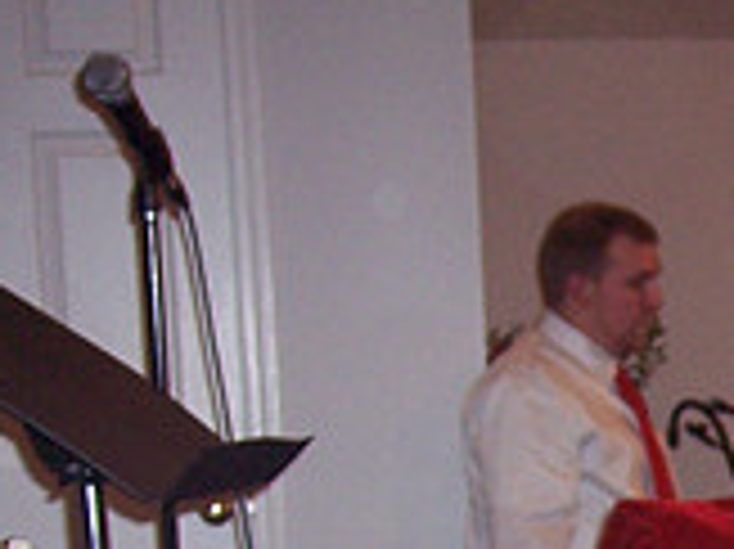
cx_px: 1067
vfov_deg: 10.2
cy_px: 884
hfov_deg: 13.5
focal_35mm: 139
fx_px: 2945
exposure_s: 1/60
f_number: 2.8
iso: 140
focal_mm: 8
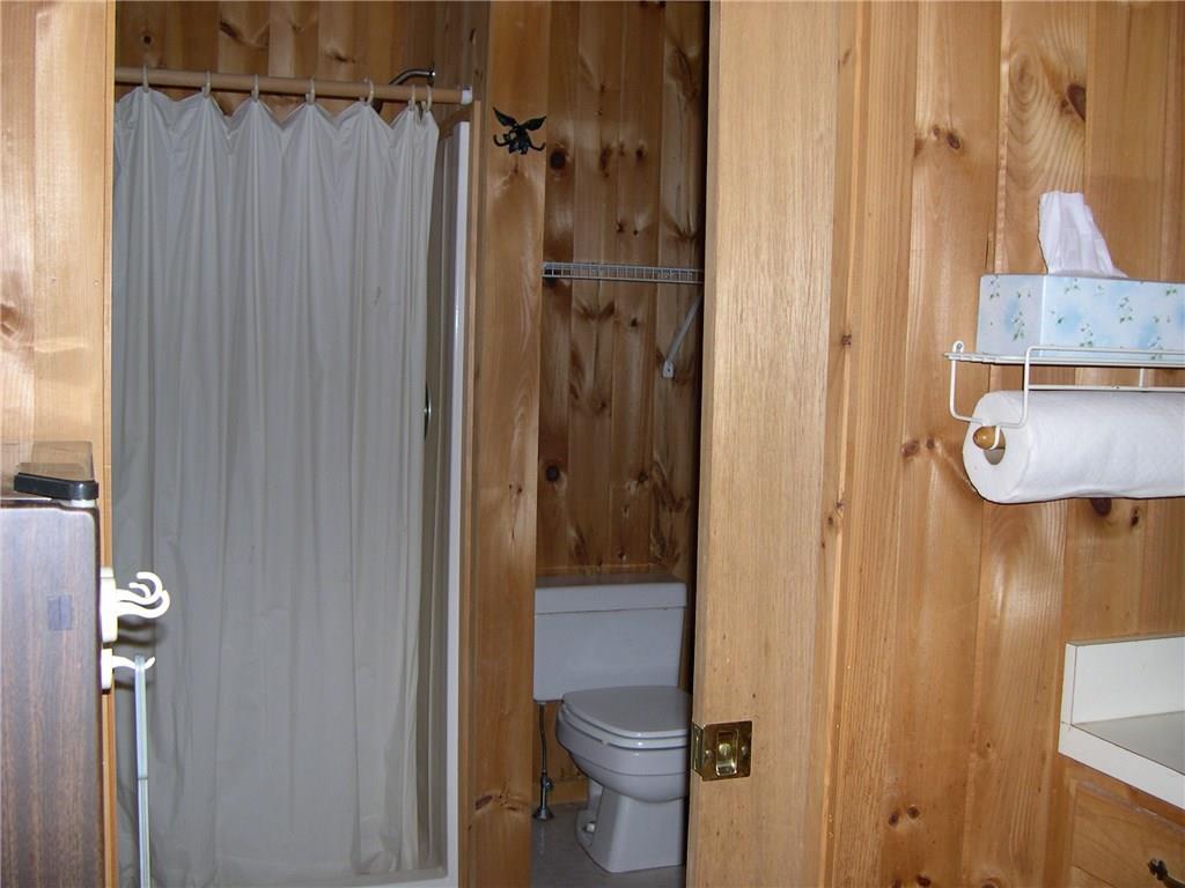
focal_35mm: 38
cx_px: 592
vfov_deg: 37.7
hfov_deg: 49.0
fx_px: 1301
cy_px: 444
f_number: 2.8
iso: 100
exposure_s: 1/60
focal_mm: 8
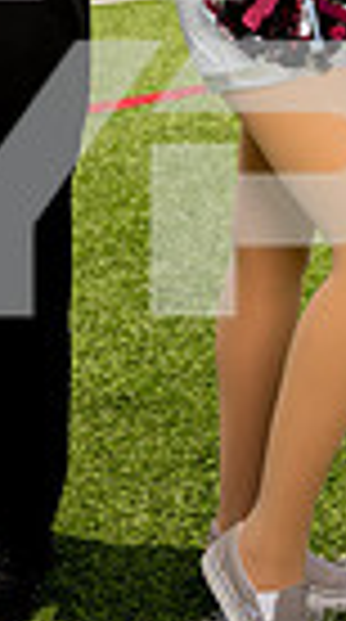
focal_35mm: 113
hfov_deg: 10.6
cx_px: 108
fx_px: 1854
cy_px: -135
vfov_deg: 18.0
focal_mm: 33
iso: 50
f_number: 7.1
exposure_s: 1/250
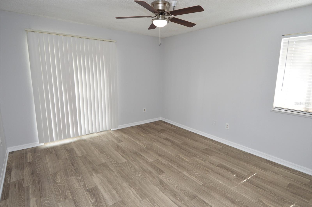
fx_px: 156
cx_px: 156
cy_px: 104
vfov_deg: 67.3
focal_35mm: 18
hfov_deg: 90.1
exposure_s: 1/80
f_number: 4.5
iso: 400
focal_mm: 12
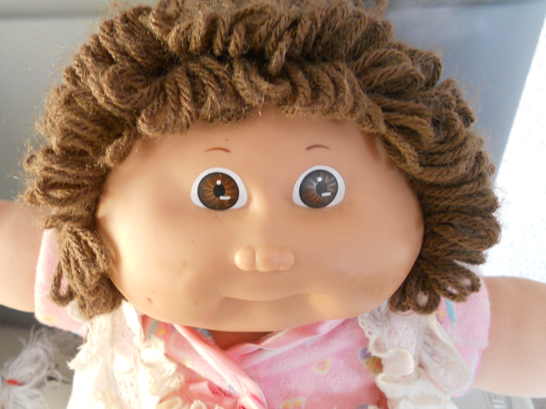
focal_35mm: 32
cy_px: 204
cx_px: 273
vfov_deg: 44.2
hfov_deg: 56.8
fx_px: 505
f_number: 3.5
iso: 400
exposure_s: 1/30
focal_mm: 5.8
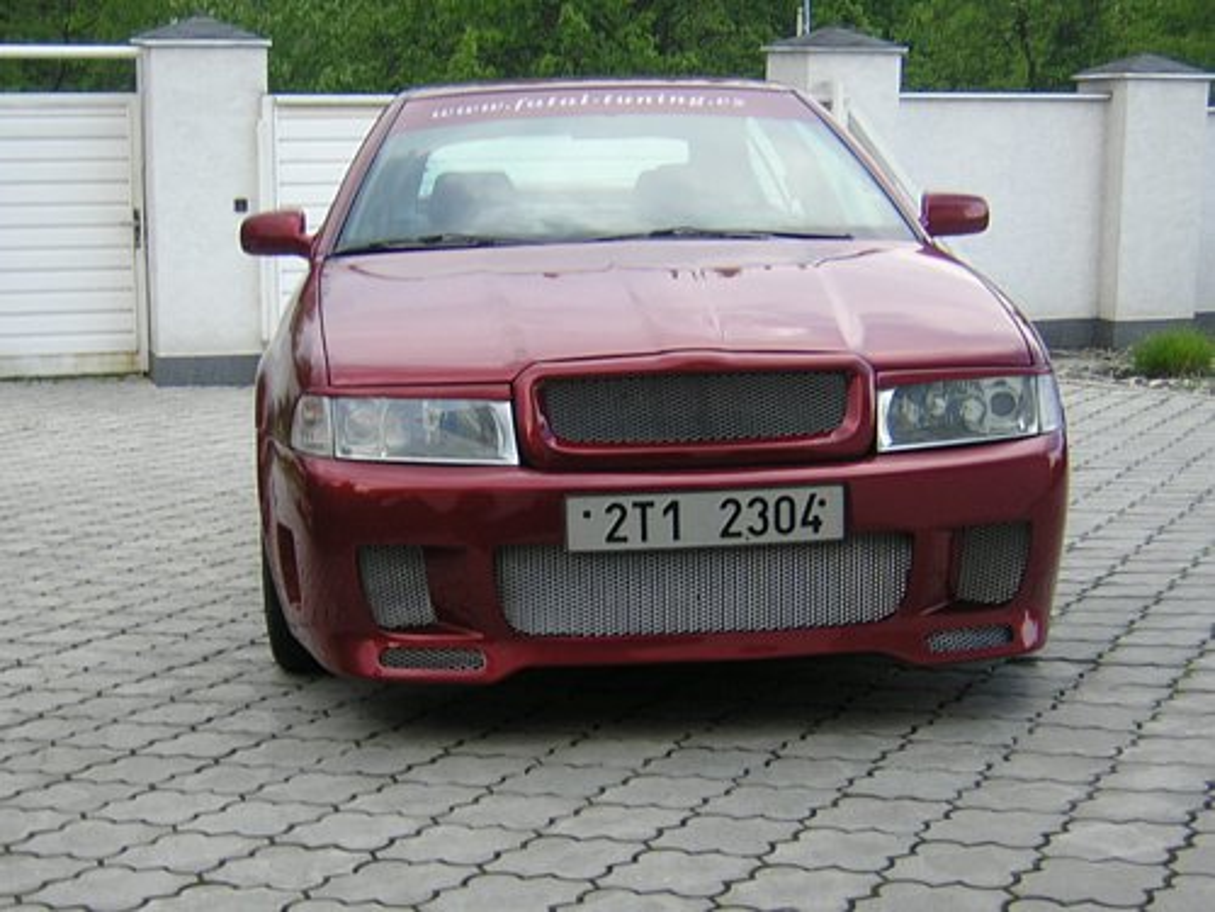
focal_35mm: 54
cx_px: 608
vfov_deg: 27.0
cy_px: 456
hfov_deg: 35.5
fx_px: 1895
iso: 100
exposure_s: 1/63.7
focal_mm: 7.1
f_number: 3.2
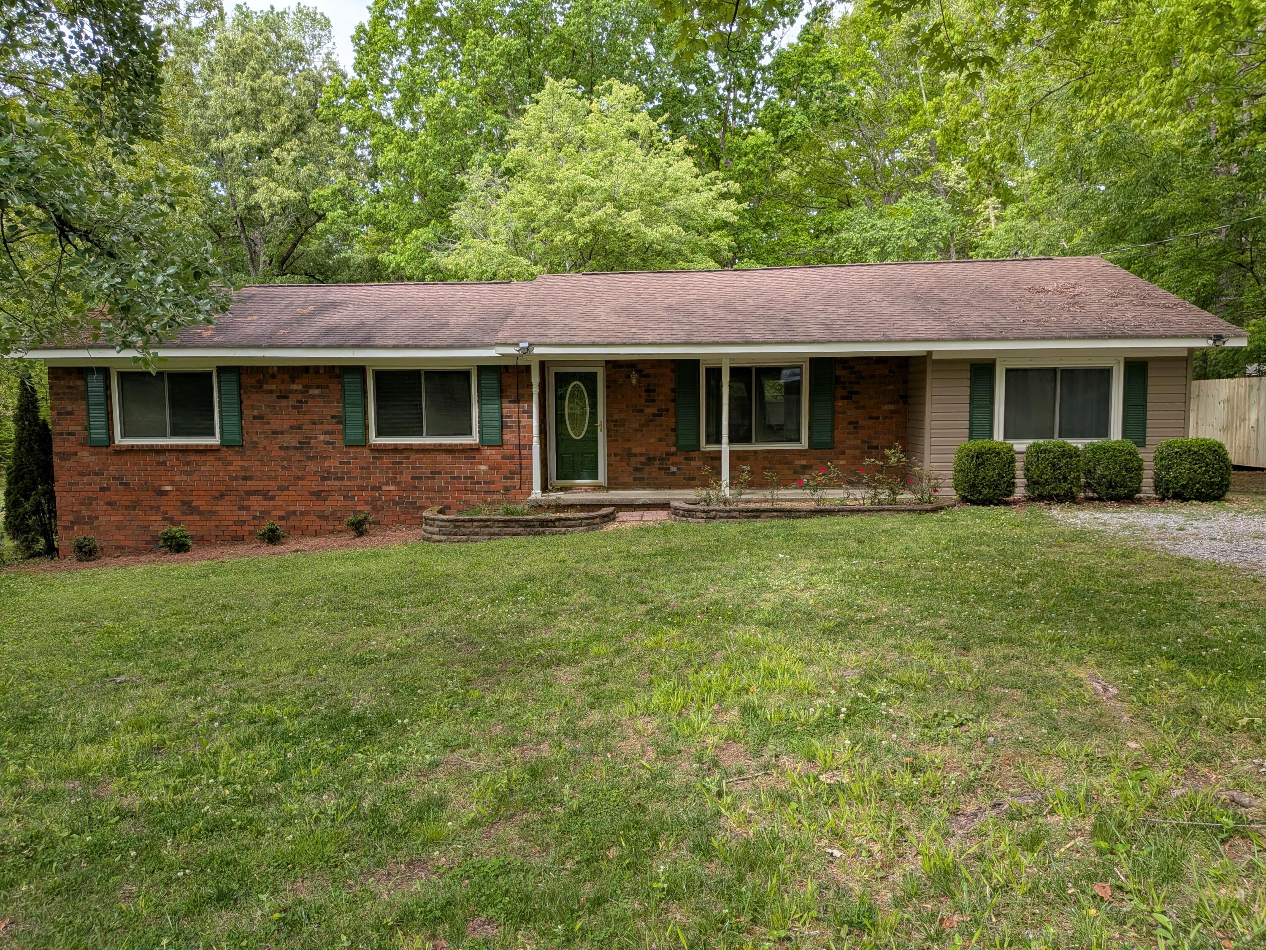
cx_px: 633
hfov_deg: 71.6
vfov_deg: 56.8
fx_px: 878
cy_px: 475
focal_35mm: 24
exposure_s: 1/695
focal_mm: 4.53
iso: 27
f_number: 1.7
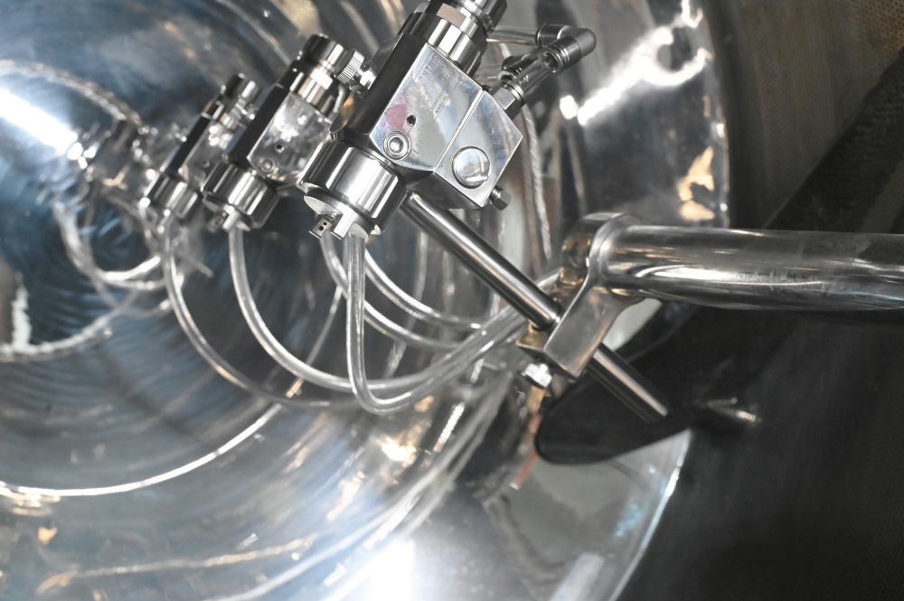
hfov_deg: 48.5
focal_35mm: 40
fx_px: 1004
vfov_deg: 33.3
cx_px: 452
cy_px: 300
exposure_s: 1/125
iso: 11400
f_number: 10
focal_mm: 40
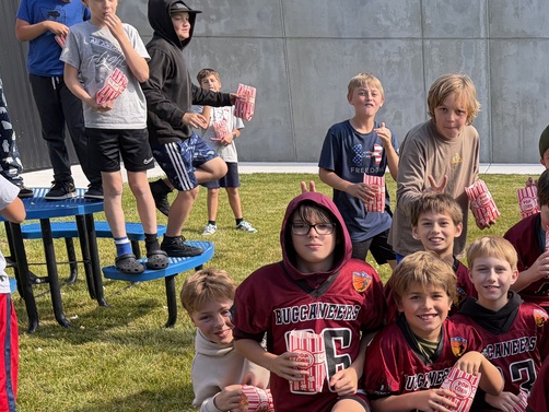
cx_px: 556
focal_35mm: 53
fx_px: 841
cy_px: 350
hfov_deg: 33.0
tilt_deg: -16.1
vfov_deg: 26.8
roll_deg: -0.4
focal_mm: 5.96
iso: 50
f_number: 1.6
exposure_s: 1/535
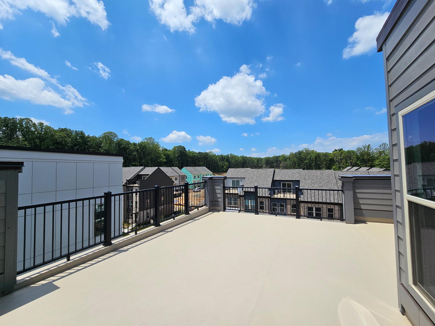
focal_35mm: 13
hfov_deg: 106.2
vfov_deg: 89.9
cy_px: 163
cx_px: 218
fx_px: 163
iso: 50
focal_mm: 2.2
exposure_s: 1/4641
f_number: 2.2
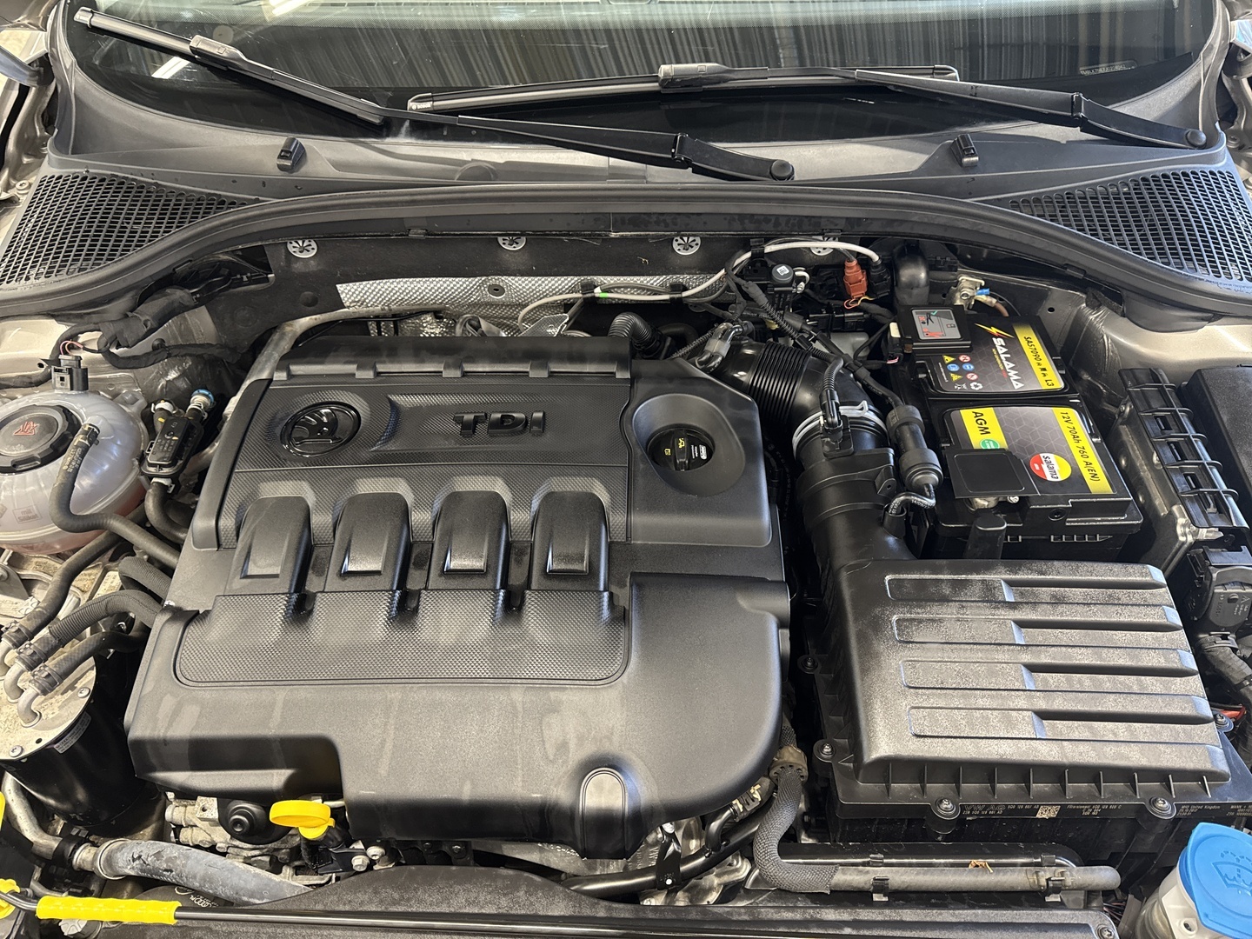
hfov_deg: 71.6
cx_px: 626
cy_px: 470
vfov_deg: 56.8
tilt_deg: -46.0
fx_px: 868
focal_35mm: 24
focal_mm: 6.76
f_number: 1.78
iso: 320
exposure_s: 1/50
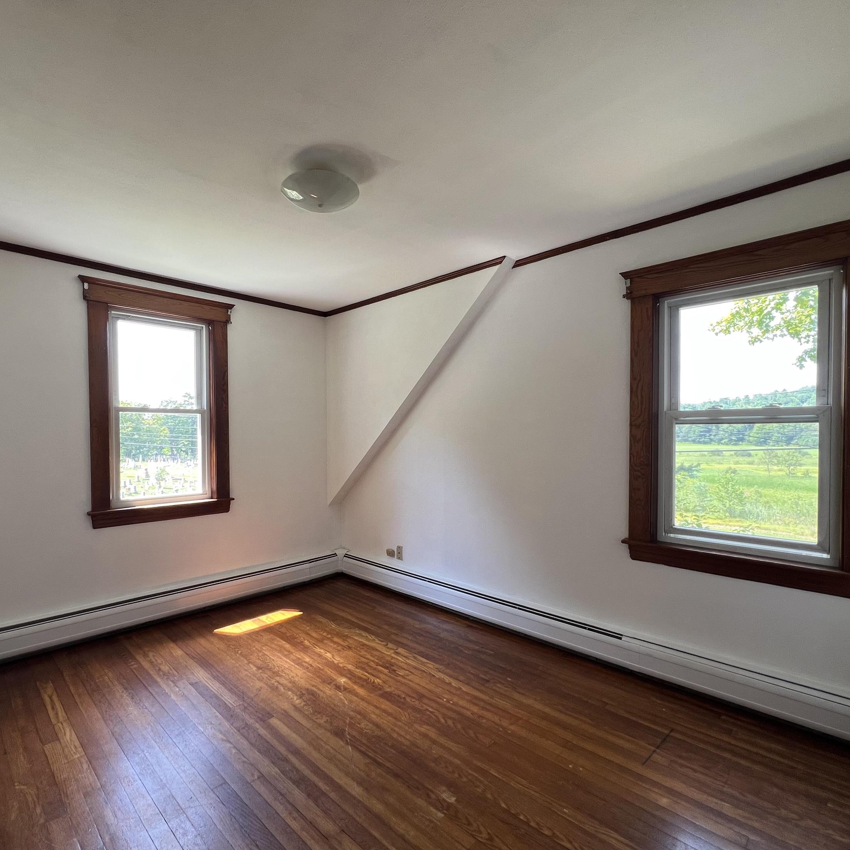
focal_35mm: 16
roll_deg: +0.3
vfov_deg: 87.4
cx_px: 382
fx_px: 444
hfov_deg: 87.2
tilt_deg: -1.3
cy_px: 442
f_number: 1.8
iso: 64
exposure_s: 1/99
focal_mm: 1.57
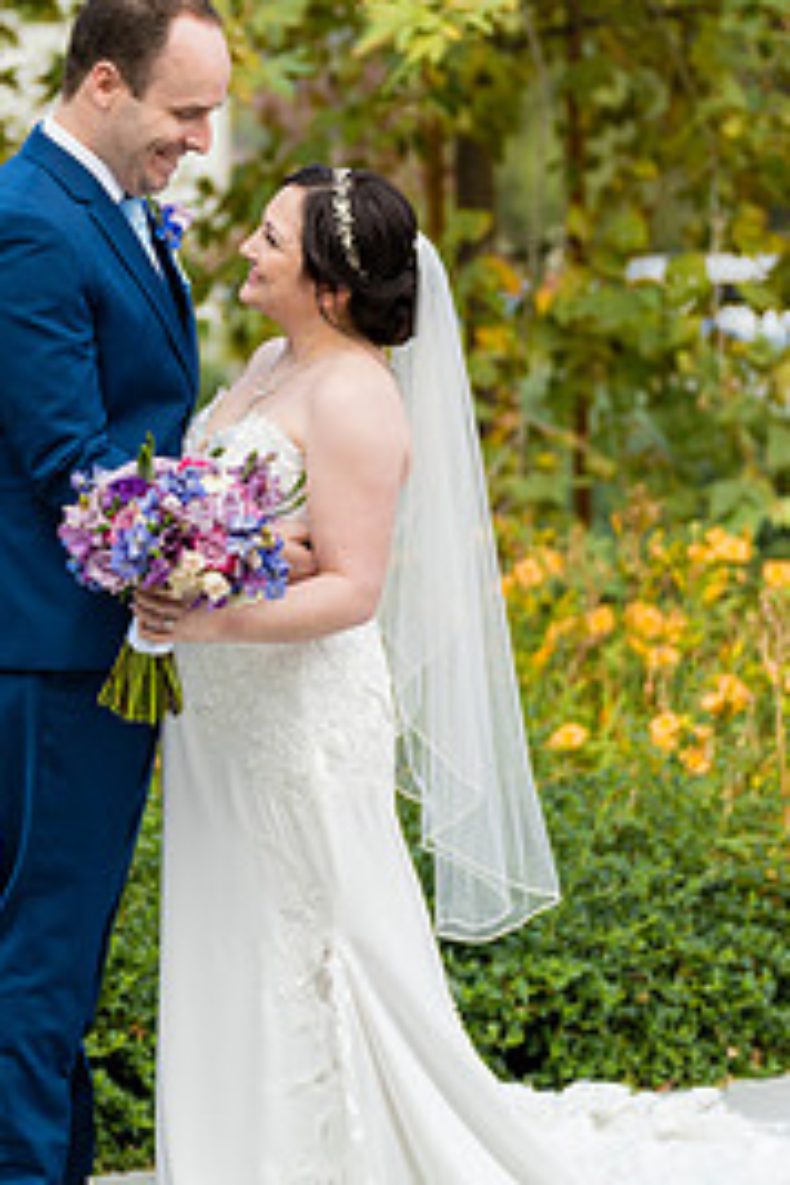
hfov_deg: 7.5
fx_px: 5990
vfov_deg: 11.3
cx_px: 271
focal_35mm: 182
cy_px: 444
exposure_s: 1/2000
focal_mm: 108
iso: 400
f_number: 2.8
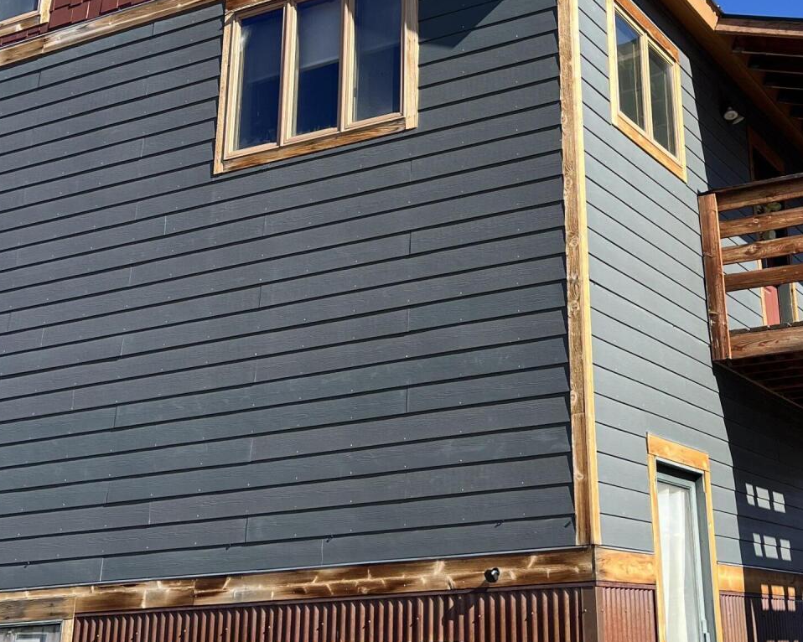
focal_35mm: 53
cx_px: 563
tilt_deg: +22.9
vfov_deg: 28.2
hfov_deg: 34.9
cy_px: 164
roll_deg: +2.7
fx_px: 1259
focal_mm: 5.7
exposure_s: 1/1934
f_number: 1.5
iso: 50
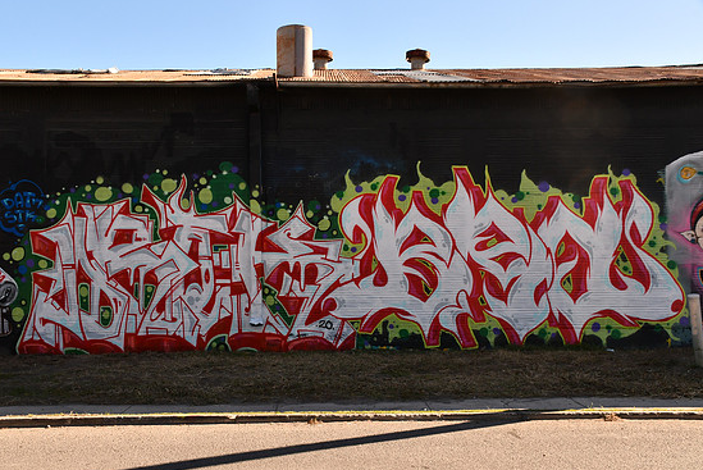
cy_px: 244
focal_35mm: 38
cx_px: 350
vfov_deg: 35.1
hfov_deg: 50.7
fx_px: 743
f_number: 10
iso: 400
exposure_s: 1/400
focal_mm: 24
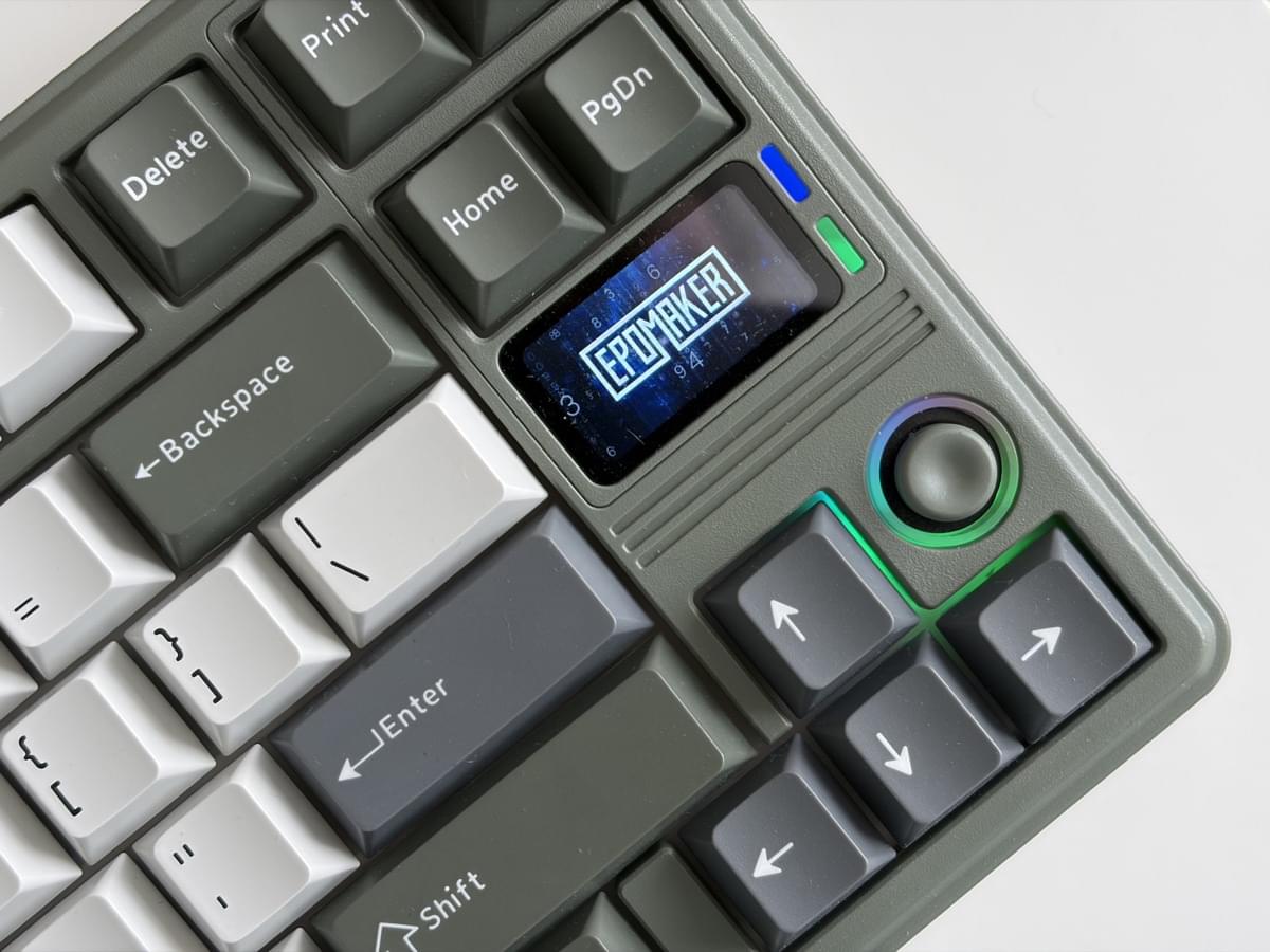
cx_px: 635
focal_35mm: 52
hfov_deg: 36.8
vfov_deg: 28.0
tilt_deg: -87.5
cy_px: 476
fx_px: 1908
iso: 40
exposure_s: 1/121
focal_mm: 5.96
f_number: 1.6
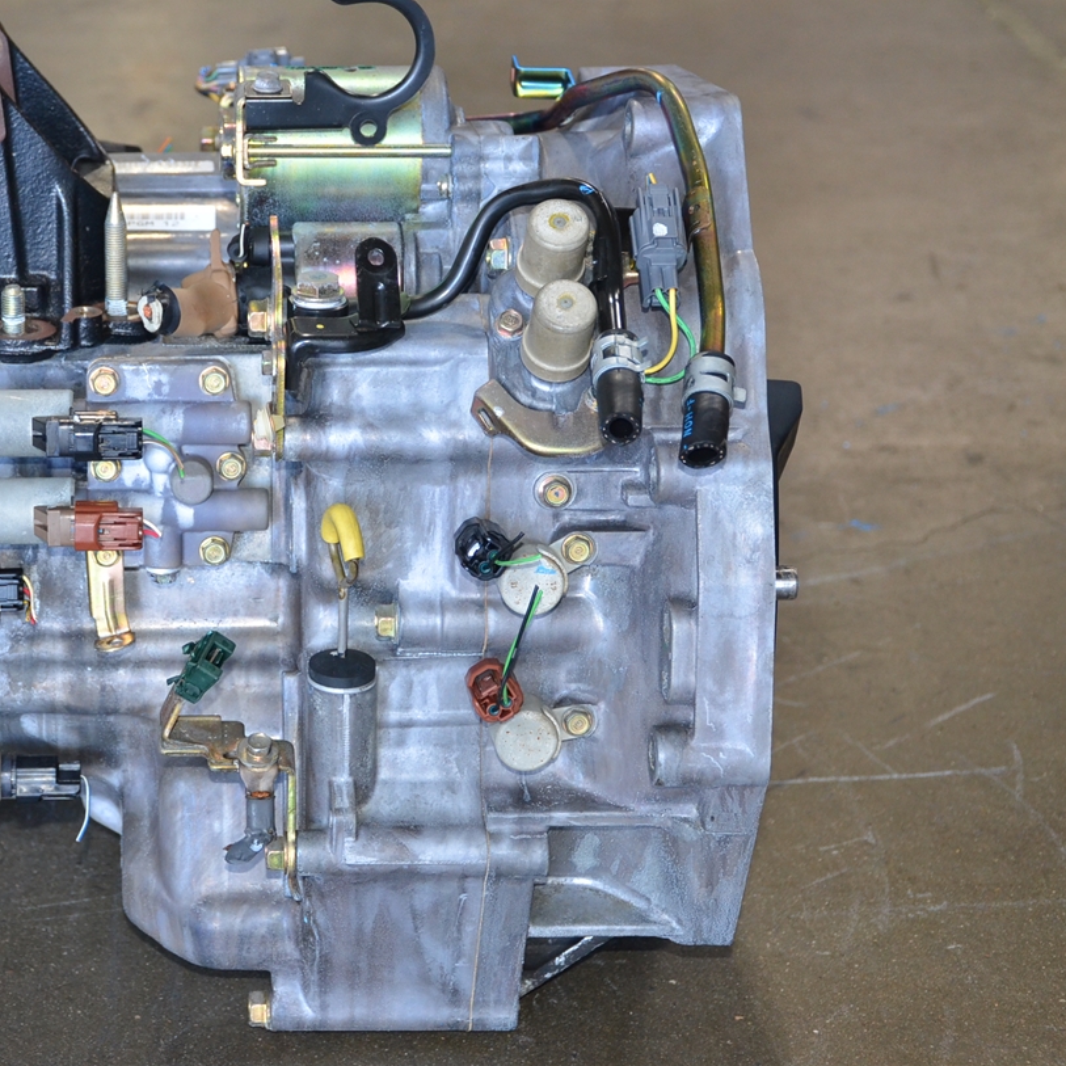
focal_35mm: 81
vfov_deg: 21.4
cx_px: 304
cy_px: 532
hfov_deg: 21.3
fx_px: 2822
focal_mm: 42
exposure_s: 1/60
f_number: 4.5
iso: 800
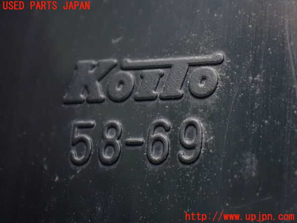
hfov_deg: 20.9
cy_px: 112
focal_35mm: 94
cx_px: 148
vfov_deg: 15.7
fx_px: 807
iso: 1600
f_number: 4.7
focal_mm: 16.79
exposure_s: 1/8
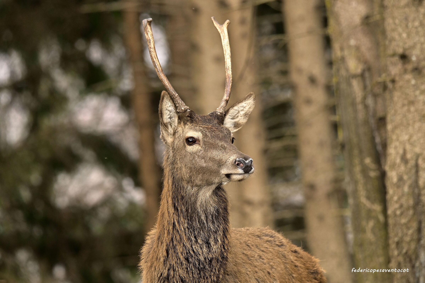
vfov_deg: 3.3
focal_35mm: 420
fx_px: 4955
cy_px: 142
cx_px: 212
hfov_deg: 4.9
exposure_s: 1/320
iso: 1800
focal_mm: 420
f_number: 8
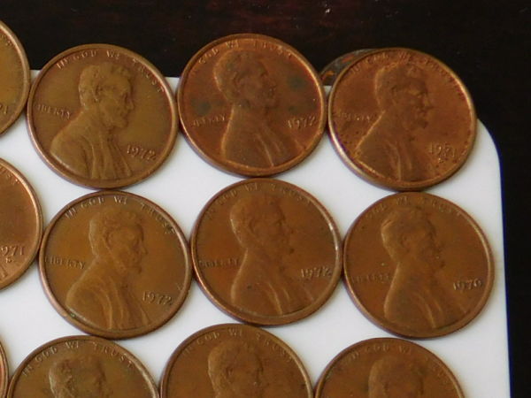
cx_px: 266
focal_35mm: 45
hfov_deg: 42.1
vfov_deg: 32.2
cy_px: 199
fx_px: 690
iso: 180
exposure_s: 1/30
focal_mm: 8
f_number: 3.7
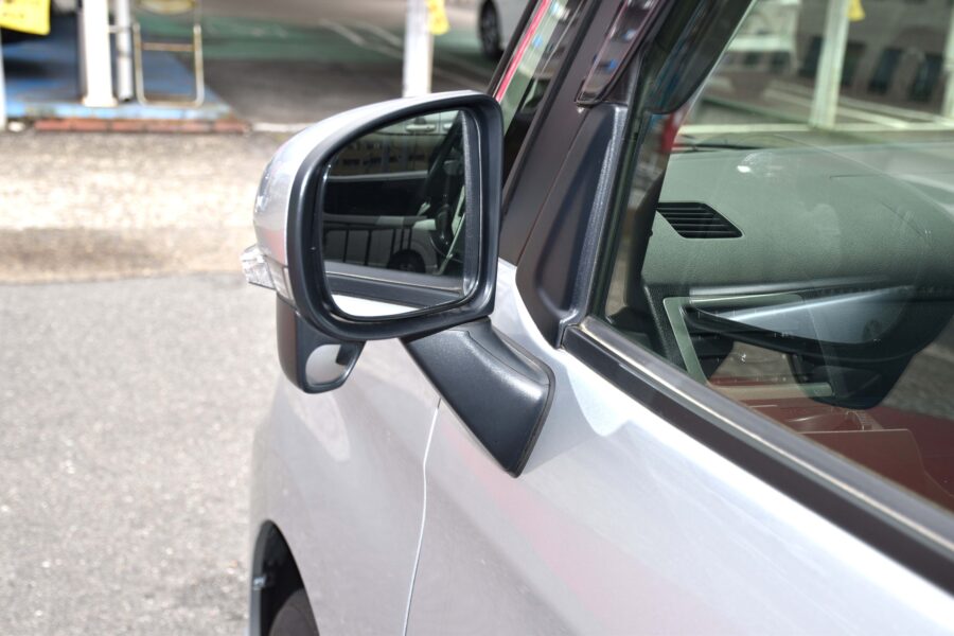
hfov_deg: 38.9
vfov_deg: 26.5
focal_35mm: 51
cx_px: 477
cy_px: 318
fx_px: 1351
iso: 100
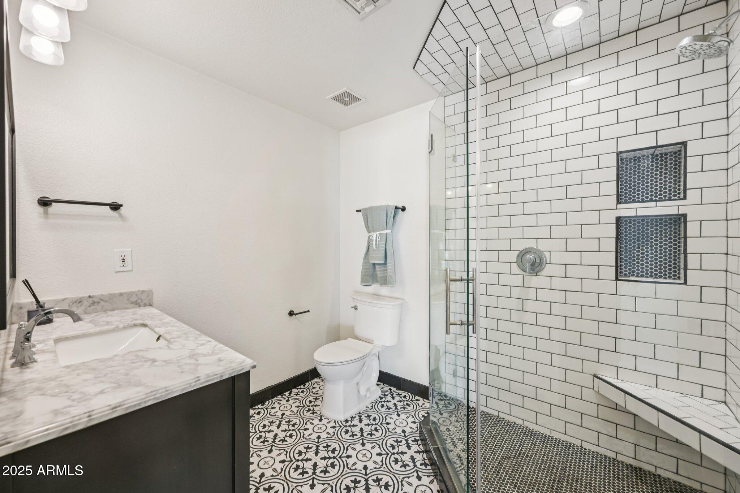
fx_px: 288
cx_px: 370
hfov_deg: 104.3
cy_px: 246
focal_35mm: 14
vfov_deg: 81.2
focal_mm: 14
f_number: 8
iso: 500
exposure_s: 1/25
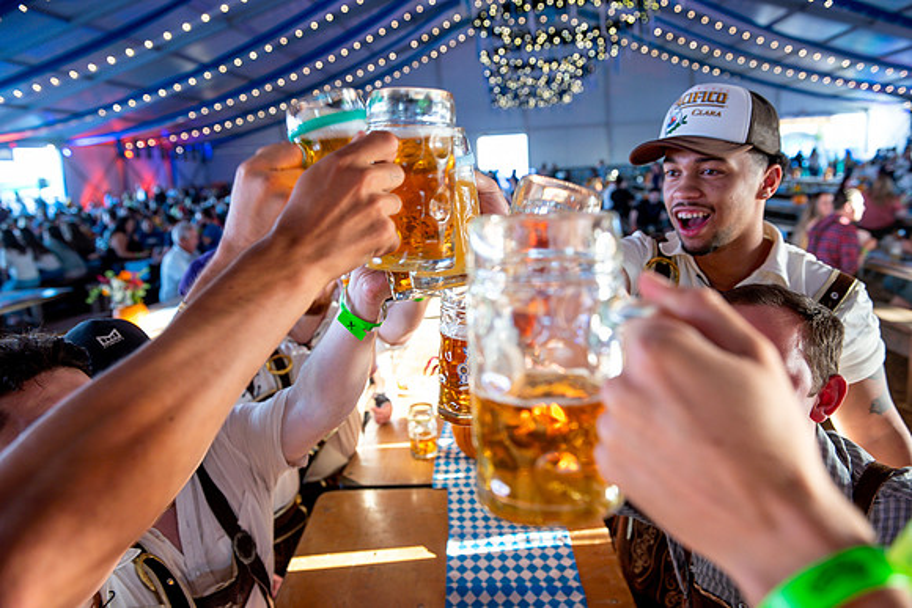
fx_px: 709
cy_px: 304
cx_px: 456
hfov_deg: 65.5
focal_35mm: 28
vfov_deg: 46.4
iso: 640
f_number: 4
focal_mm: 28
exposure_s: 1/60
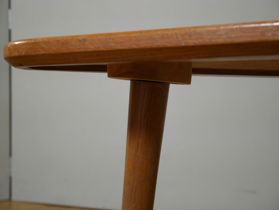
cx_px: 140
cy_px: 105
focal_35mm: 64
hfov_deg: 30.3
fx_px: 516
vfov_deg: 22.9
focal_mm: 32
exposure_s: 1/80
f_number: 5.6
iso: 1000
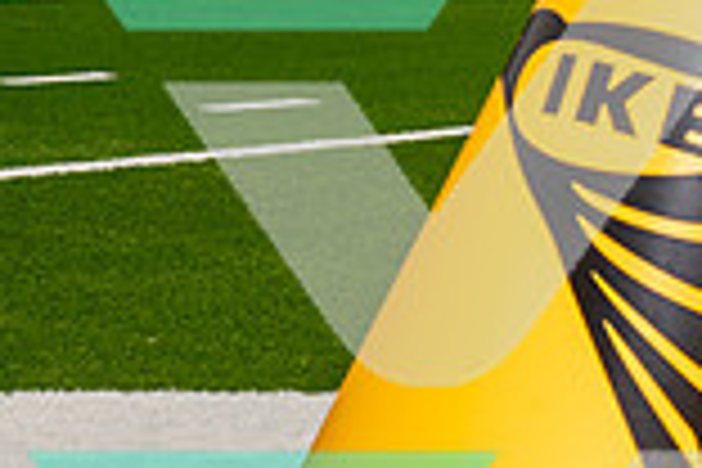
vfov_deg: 8.0
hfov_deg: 11.3
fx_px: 3334
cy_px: 146
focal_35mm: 171
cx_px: 1188
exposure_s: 1/250
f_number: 13
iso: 100
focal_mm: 43
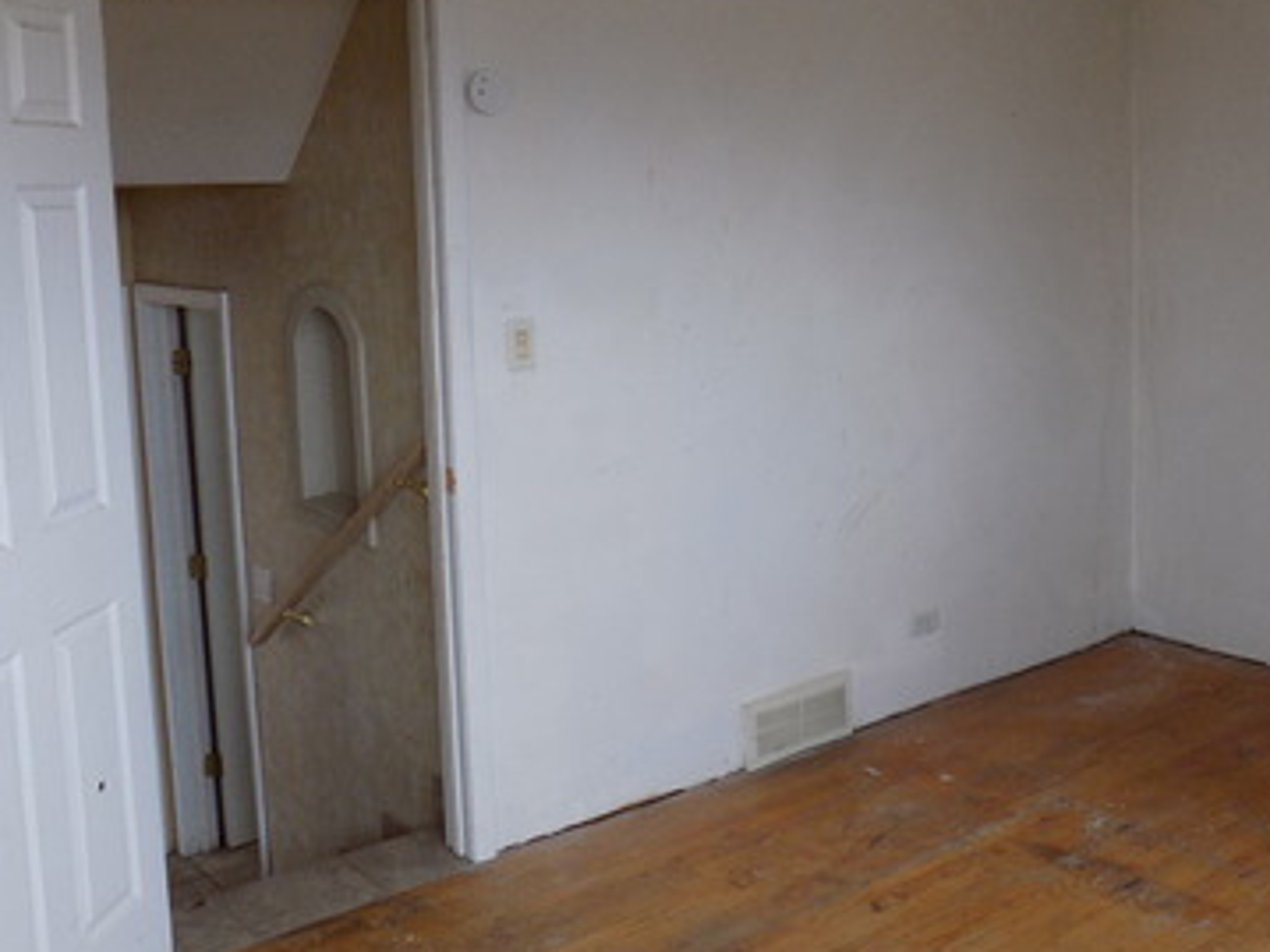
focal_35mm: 41
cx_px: 757
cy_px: 372
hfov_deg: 45.6
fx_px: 1504
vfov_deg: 35.0
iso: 160
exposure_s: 1/30
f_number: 3.1
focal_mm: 4
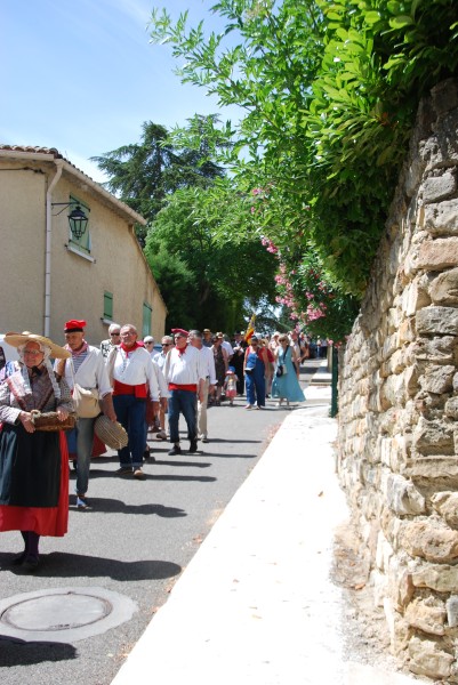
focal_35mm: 44
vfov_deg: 44.9
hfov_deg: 30.9
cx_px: 229
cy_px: 342
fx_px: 829
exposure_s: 1/200
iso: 100
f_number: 7.1
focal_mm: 29
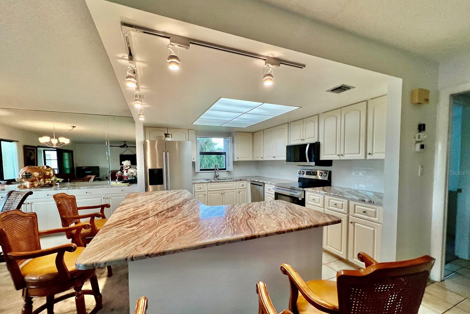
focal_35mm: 14
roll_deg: +0.4
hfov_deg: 104.3
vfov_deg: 81.0
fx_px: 183
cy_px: 172
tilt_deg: -3.1
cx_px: 235
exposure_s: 1/120
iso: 250
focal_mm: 1.57
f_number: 1.8
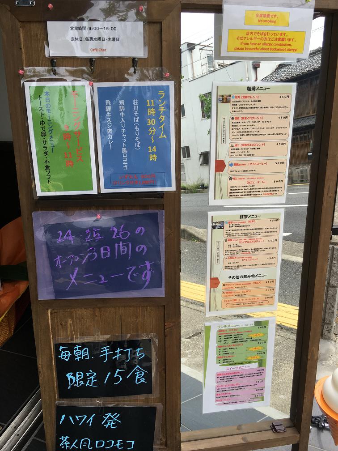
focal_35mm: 29
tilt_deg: -25.1
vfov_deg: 61.7
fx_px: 378
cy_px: 226
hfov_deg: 48.2
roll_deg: +2.4
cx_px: 169
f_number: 2.2
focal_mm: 4.15
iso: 25
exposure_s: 1/444
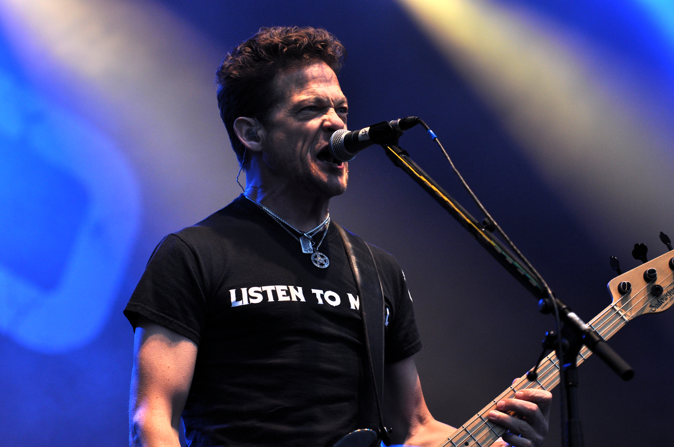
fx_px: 3422
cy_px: 224
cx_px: 337
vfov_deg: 7.5
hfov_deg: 11.2
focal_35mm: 183
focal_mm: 122
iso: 500
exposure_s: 1/400
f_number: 2.8
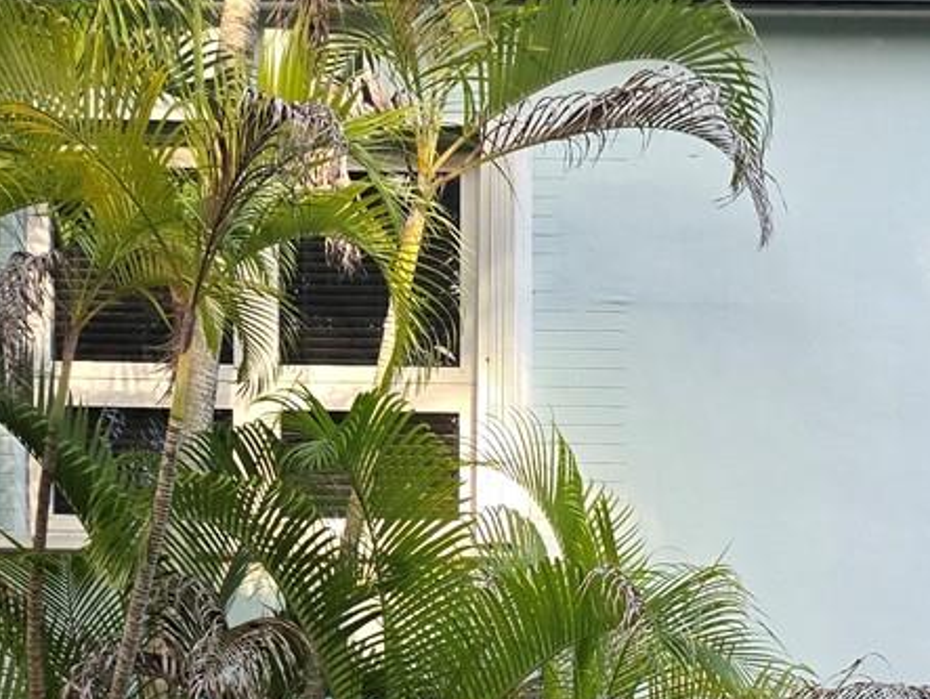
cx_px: 1123
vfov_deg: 15.6
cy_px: 1209
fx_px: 2232
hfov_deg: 21.8
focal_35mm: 83
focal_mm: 5.4
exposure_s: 1/508
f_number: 1.8
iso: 160
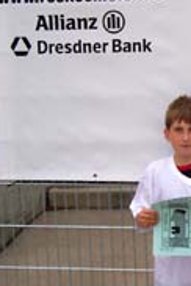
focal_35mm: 87
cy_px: 100
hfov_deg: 14.4
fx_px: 692
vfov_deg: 23.3
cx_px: 310
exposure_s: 1/464
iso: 80
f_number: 2.7
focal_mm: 5.6
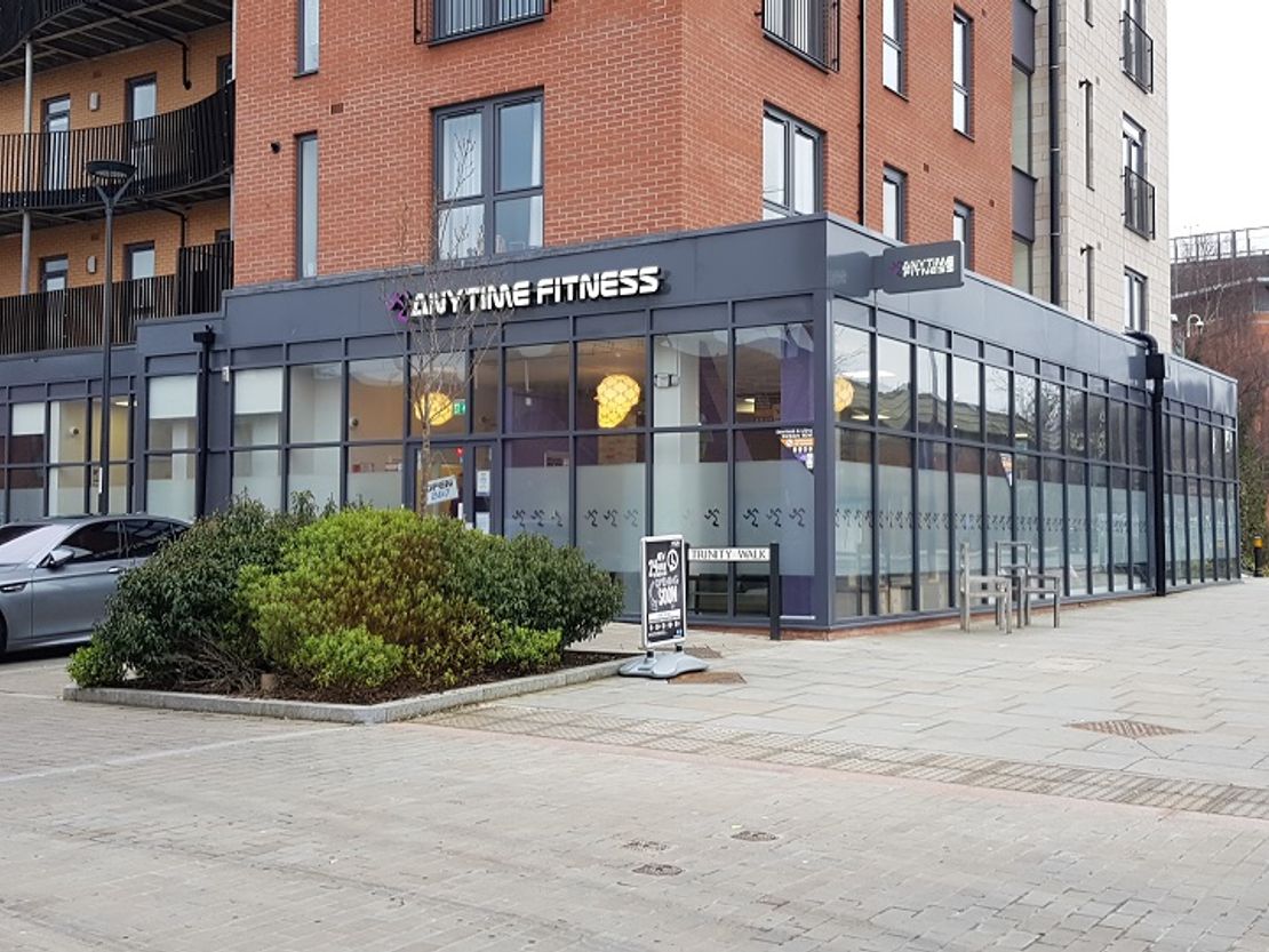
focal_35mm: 26
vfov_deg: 53.1
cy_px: 476
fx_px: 953
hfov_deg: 67.3
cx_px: 634
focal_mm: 4.3
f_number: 1.7
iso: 40
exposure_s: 1/100
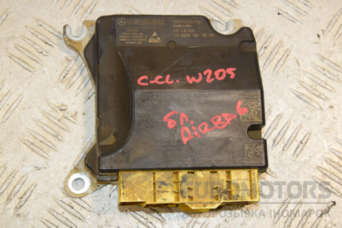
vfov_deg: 17.5
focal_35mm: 78
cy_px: 114
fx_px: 741
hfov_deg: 26.0
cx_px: 171
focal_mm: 52
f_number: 9
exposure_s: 1/200
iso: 800
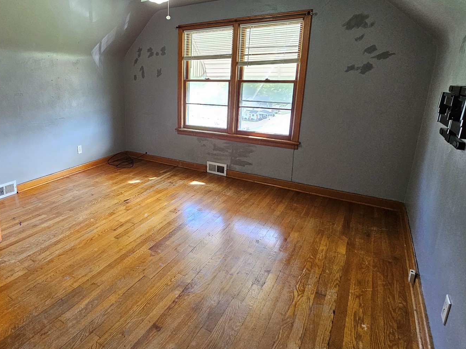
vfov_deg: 65.3
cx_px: 152
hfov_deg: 78.9
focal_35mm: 20
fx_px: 269
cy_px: 140
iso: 320
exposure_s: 1/60
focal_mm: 2.2
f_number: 2.2
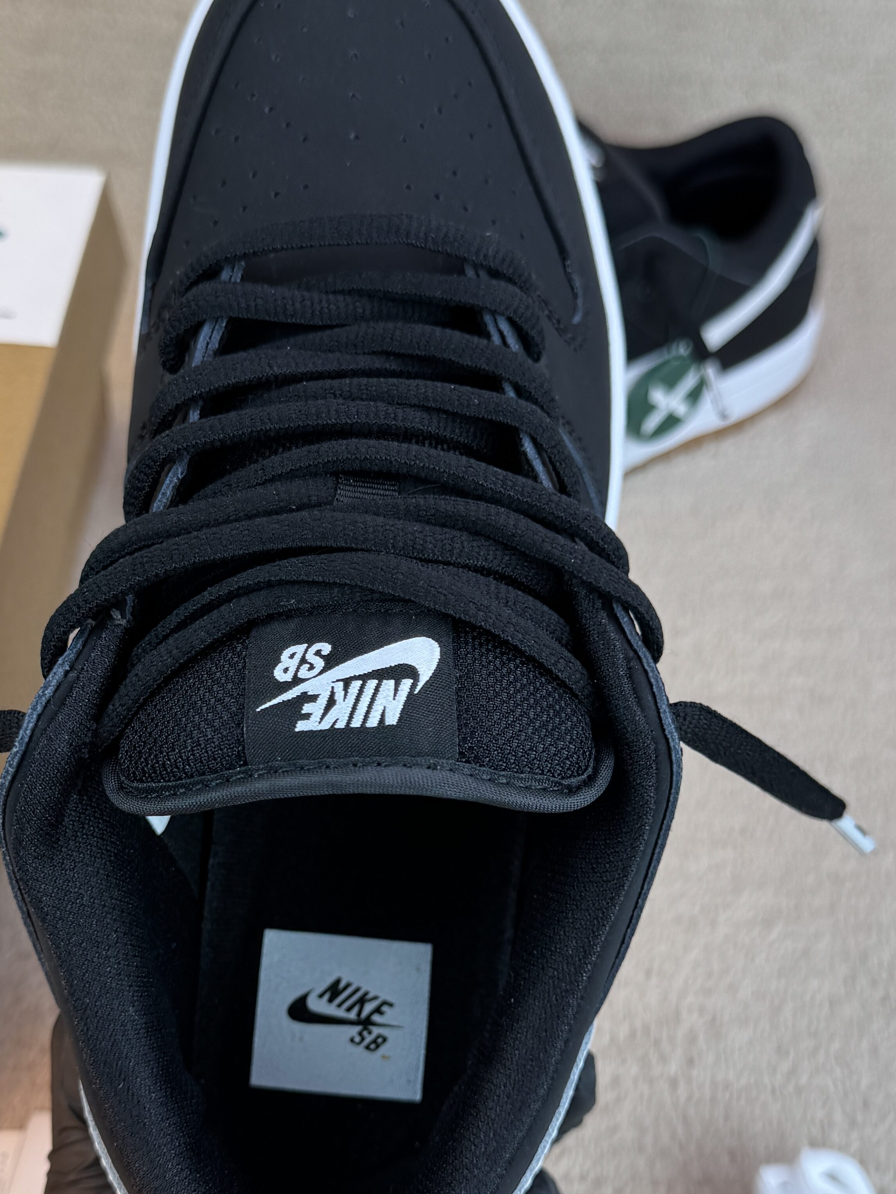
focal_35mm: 45
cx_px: 356
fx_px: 1553
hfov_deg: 32.1
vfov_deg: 41.8
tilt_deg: -50.9
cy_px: 731
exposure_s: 1/457
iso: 80
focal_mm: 6.76
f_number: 1.78
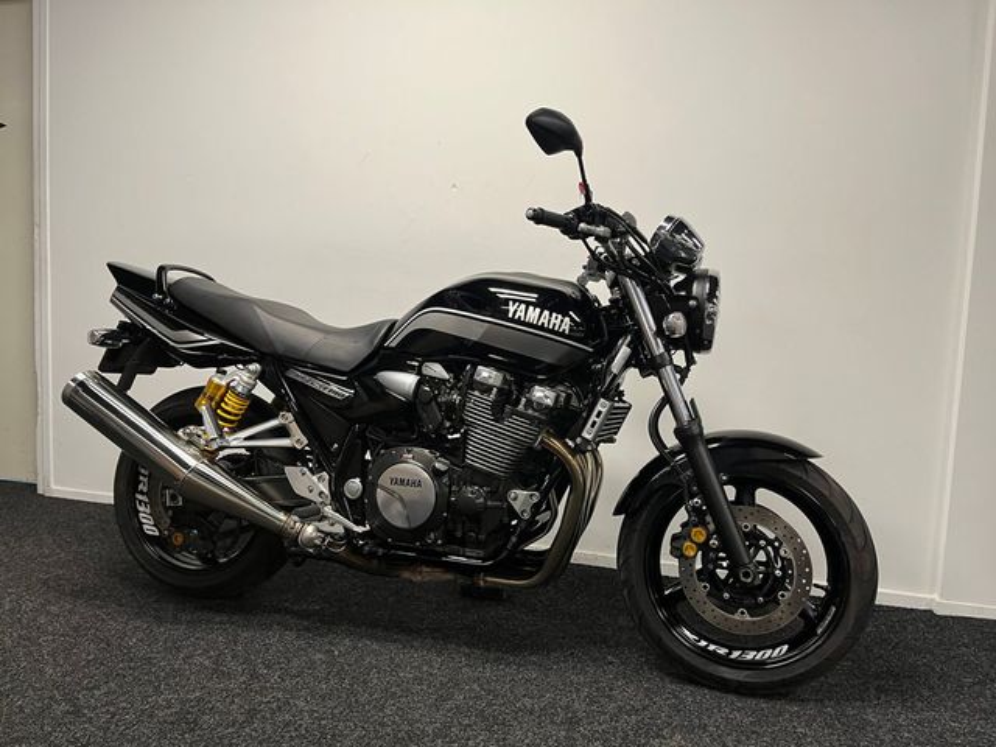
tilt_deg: -5.3
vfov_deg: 53.1
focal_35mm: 26
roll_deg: -1.1
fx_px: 748
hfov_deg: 67.3
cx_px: 498
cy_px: 374
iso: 80
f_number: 1.6
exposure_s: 1/50
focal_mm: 5.1
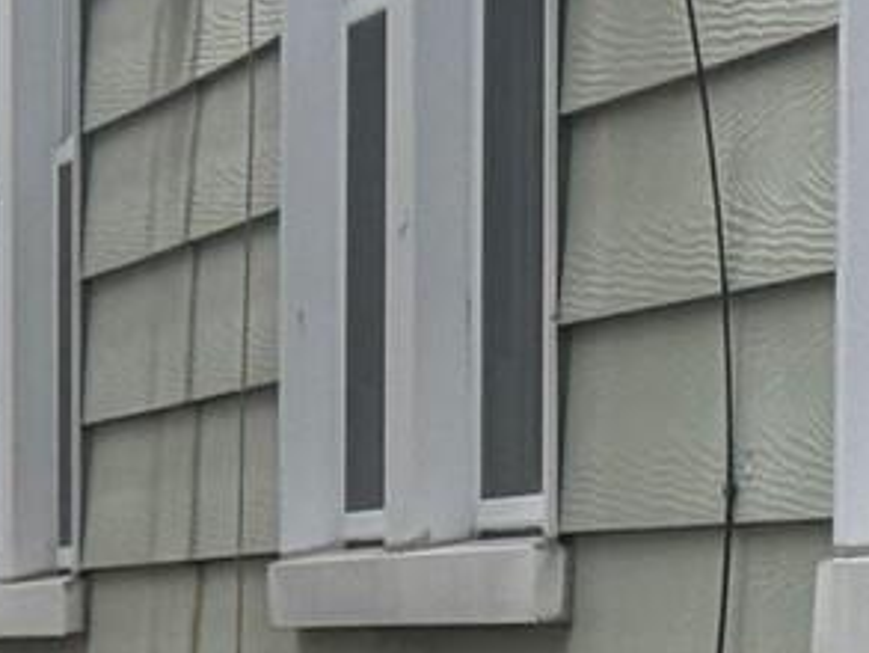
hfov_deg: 5.8
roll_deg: -0.1
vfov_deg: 4.4
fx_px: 8413
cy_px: 1250
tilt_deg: -4.3
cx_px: -756
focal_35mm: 335
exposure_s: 1/128
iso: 80
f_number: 1.78
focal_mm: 6.76
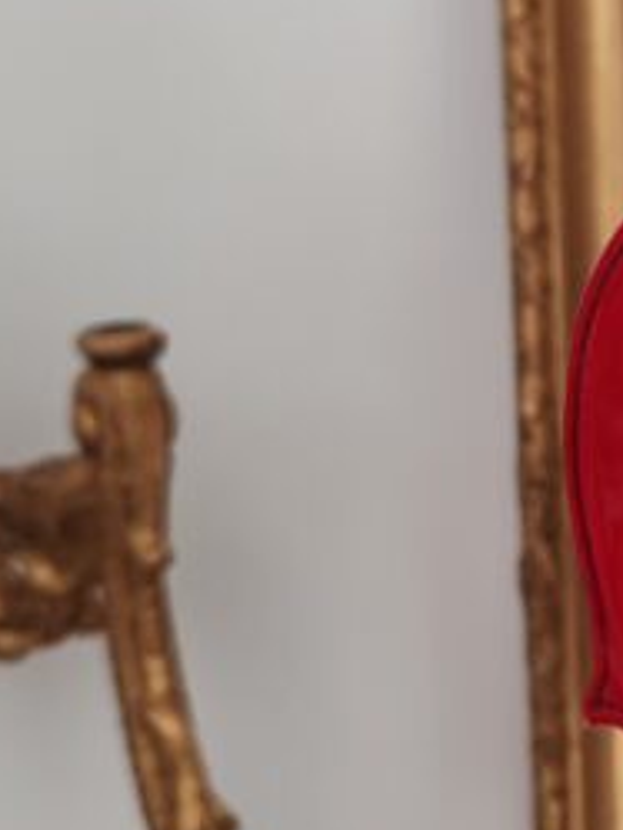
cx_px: 866
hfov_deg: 12.8
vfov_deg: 17.7
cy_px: 340
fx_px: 2661
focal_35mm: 111
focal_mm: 6.12
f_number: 1.9
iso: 640
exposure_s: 1/100
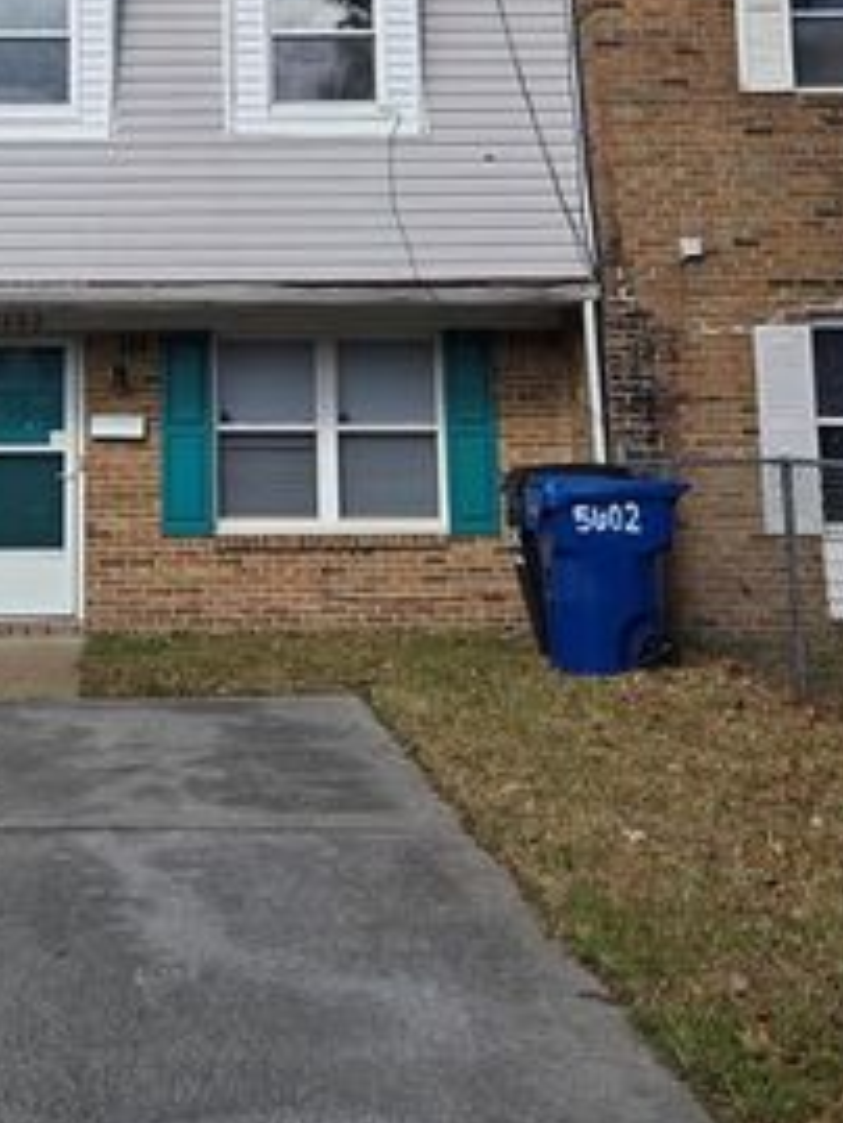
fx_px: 1849
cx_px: 146
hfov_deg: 25.2
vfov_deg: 32.6
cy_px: 190
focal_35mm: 57
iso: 25
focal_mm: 5.4
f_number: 1.8
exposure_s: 1/1636
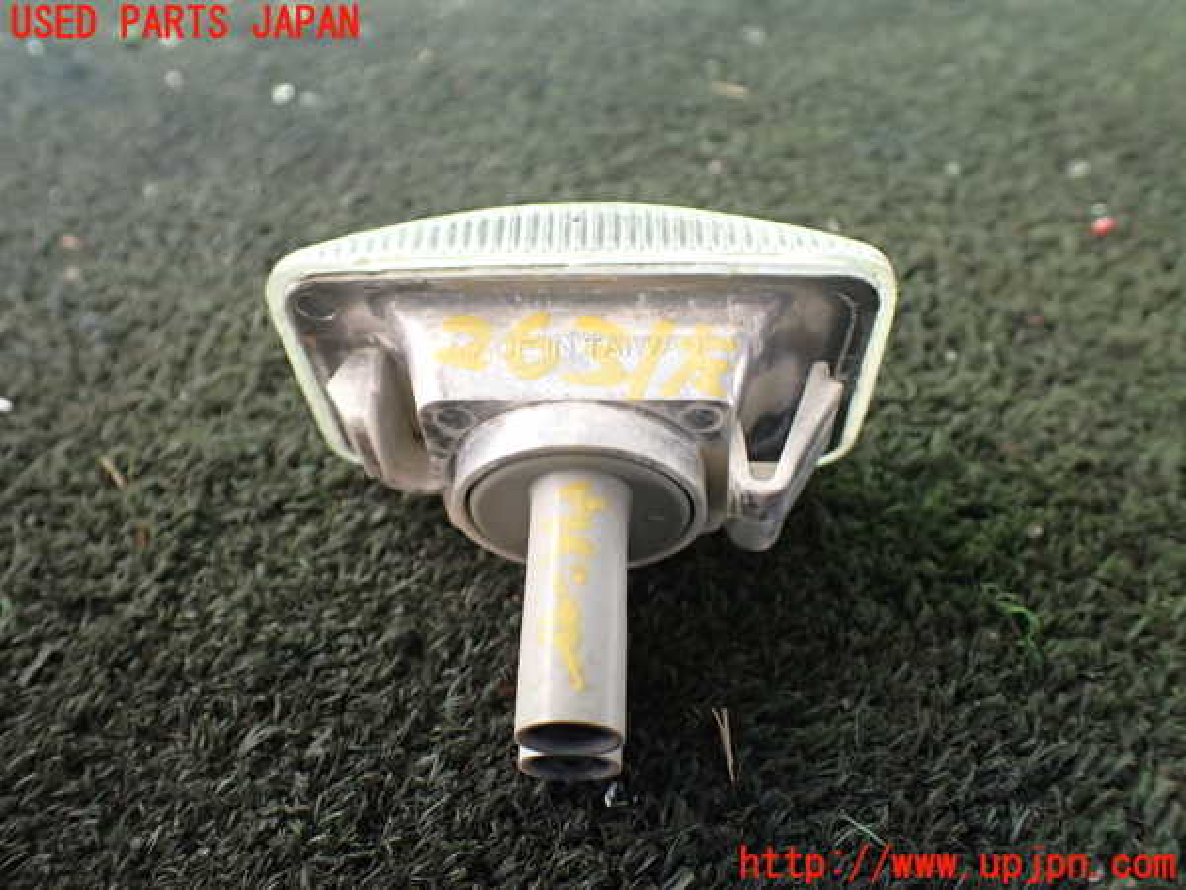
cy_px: 445
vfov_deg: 46.8
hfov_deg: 60.0
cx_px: 593
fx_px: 1028
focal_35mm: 30
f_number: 2.3
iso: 320
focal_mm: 5.4
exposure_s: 1/125
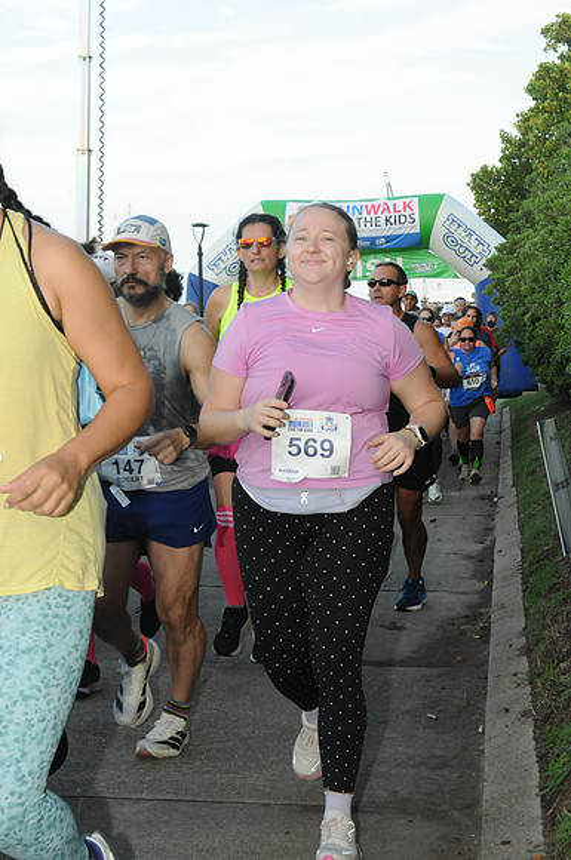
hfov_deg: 18.9
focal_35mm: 72
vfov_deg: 28.1
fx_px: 1718
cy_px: 430
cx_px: 286
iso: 800
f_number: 13
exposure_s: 1/250
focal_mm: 48
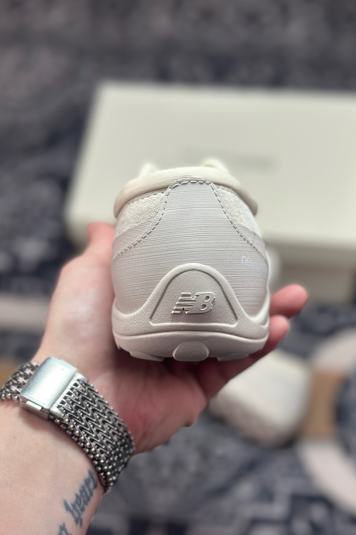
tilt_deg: -56.4
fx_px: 831
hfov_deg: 24.2
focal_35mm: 56
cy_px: 287
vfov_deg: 35.6
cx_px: 193
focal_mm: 6.86
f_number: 1.78
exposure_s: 1/1171
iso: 80
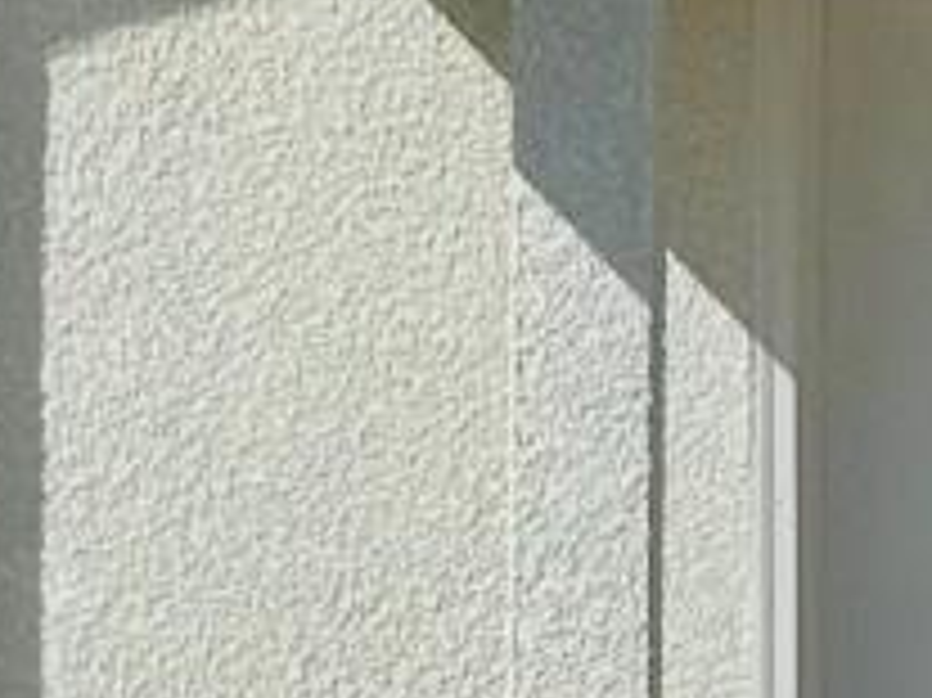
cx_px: 860
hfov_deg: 5.7
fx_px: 9364
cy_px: 547
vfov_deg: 4.3
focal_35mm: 348
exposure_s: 1/7937
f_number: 1.78
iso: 64
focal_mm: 6.76
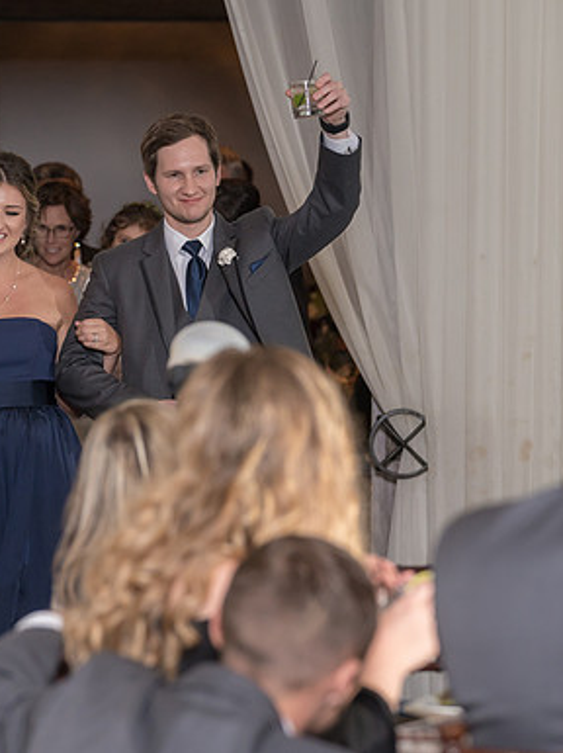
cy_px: 334
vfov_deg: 9.9
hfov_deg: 7.4
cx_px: 84
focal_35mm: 200
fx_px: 4344
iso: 2000
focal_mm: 124
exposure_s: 1/200
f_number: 4.5
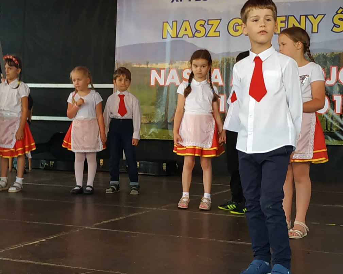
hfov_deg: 65.9
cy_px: 135
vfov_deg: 54.9
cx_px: 158
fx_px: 264
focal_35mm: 26
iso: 125
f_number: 1.9
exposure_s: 1/50
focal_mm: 3.94
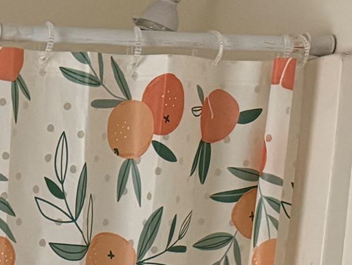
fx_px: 1231
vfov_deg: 10.6
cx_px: -134
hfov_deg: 15.3
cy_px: 618
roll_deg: -0.4
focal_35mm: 121
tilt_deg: -16.6
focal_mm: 6.76
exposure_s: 1/120
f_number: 1.78
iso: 400
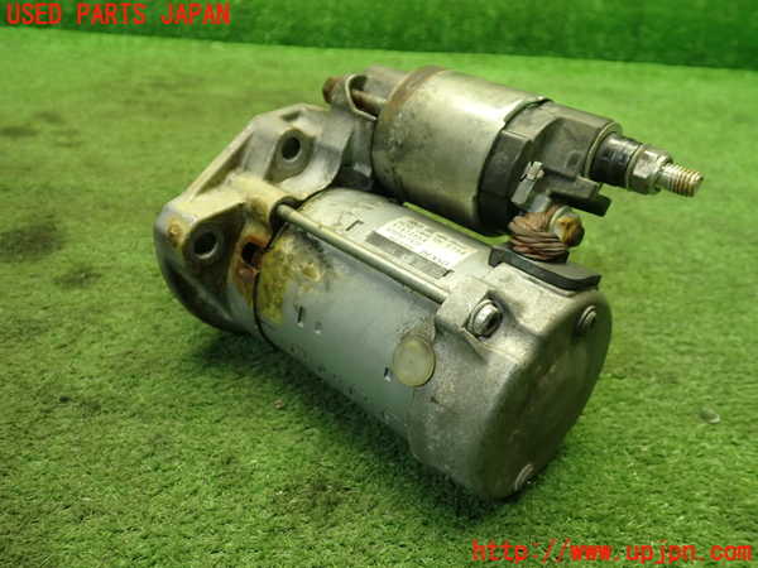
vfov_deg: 46.8
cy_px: 284
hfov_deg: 60.0
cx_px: 379
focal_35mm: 30
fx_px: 657
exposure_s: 1/30
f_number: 2.3
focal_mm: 5.4
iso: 200
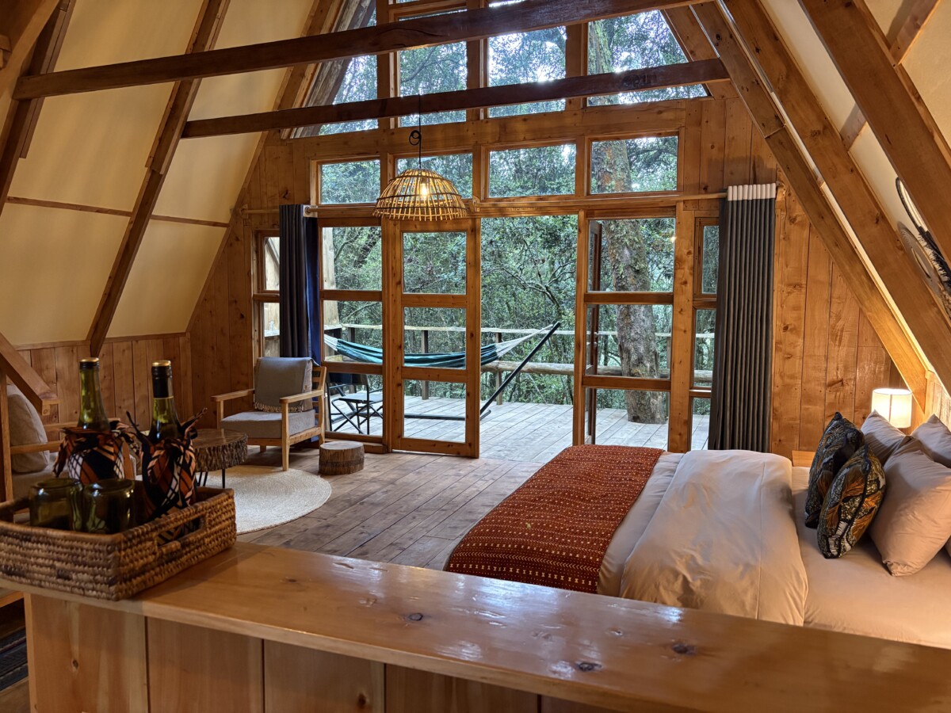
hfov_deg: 67.3
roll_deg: +0.2
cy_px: 356
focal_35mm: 26
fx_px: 714
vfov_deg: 53.1
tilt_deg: -5.4
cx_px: 476
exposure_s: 1/33
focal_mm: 5.96
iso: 400
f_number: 1.6
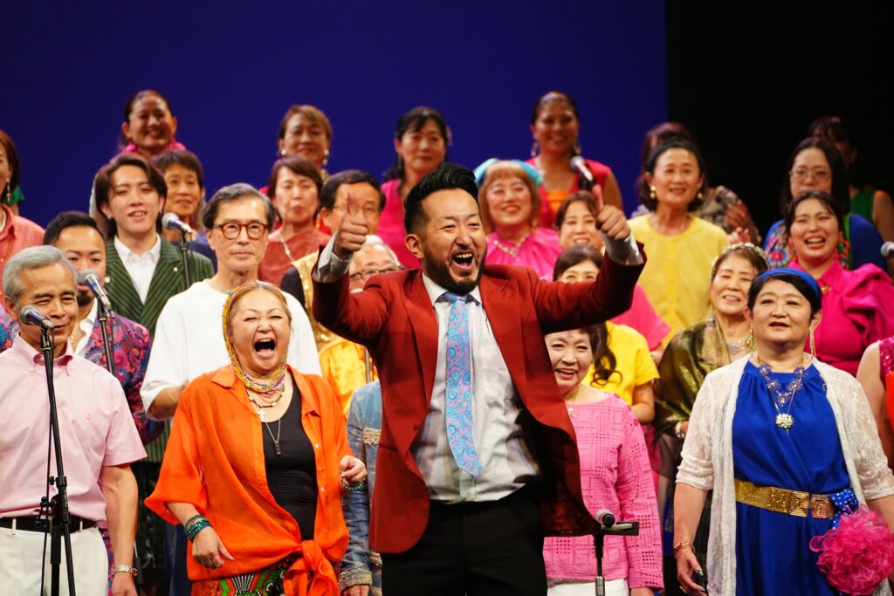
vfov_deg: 6.0
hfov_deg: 9.0
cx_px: 447
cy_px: 298
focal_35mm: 228
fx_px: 5662
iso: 2000
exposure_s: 1/200
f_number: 5.6
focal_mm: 228
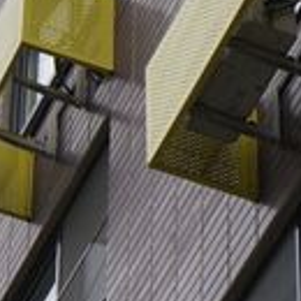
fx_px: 3158
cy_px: 301
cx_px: 87
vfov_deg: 5.4
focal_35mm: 321
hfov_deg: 5.5
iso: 160
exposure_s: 1/80
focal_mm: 70
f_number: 5.6
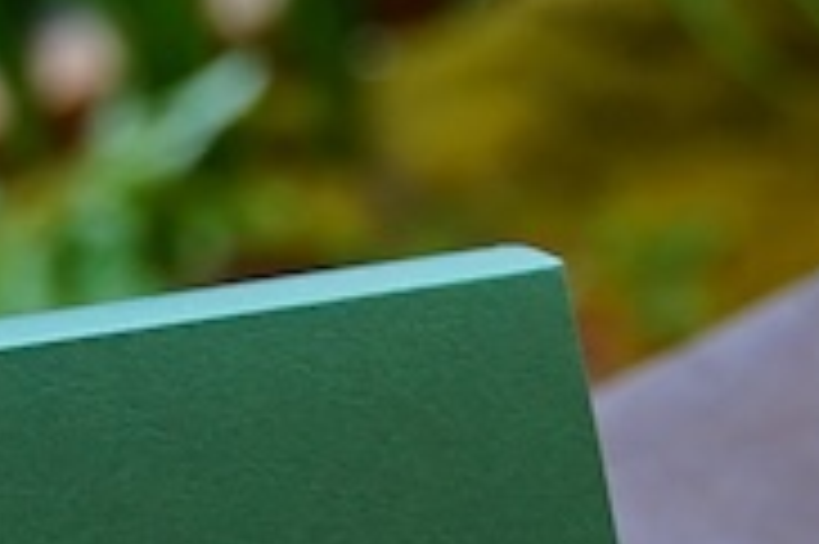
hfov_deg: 5.9
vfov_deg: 3.9
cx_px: 760
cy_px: 861
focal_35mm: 347
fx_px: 7887
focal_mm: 42
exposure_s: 1/125
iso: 500
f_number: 2.8
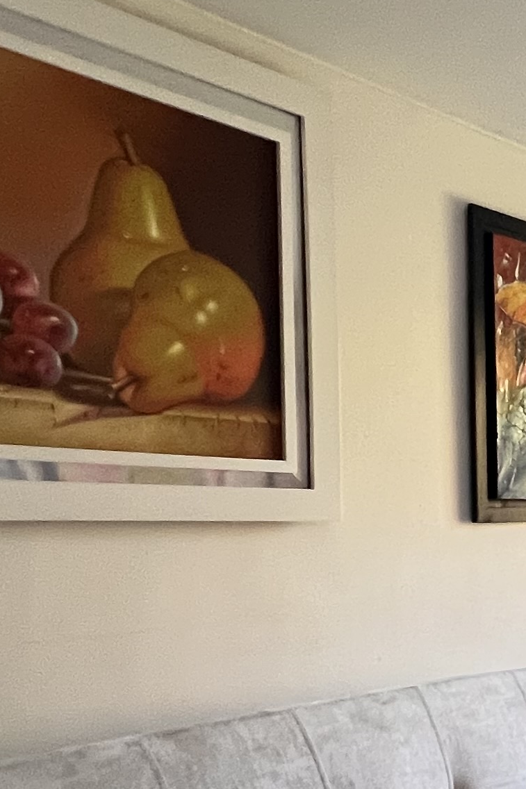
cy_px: 600
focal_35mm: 48
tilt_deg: -4.7
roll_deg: -0.6
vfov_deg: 39.9
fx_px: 1052
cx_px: 885
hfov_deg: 21.2
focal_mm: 1.57
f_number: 1.8
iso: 320
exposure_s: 1/60
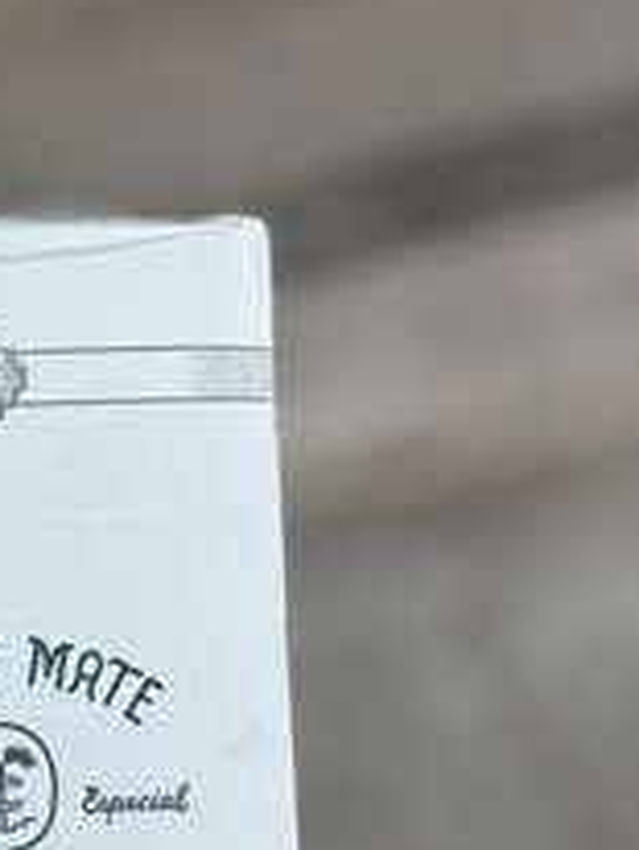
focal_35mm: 124
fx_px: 3046
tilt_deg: -45.1
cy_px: 877
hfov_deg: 11.8
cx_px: -58
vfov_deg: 15.5
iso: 64
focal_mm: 6.76
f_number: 1.78
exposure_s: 1/248
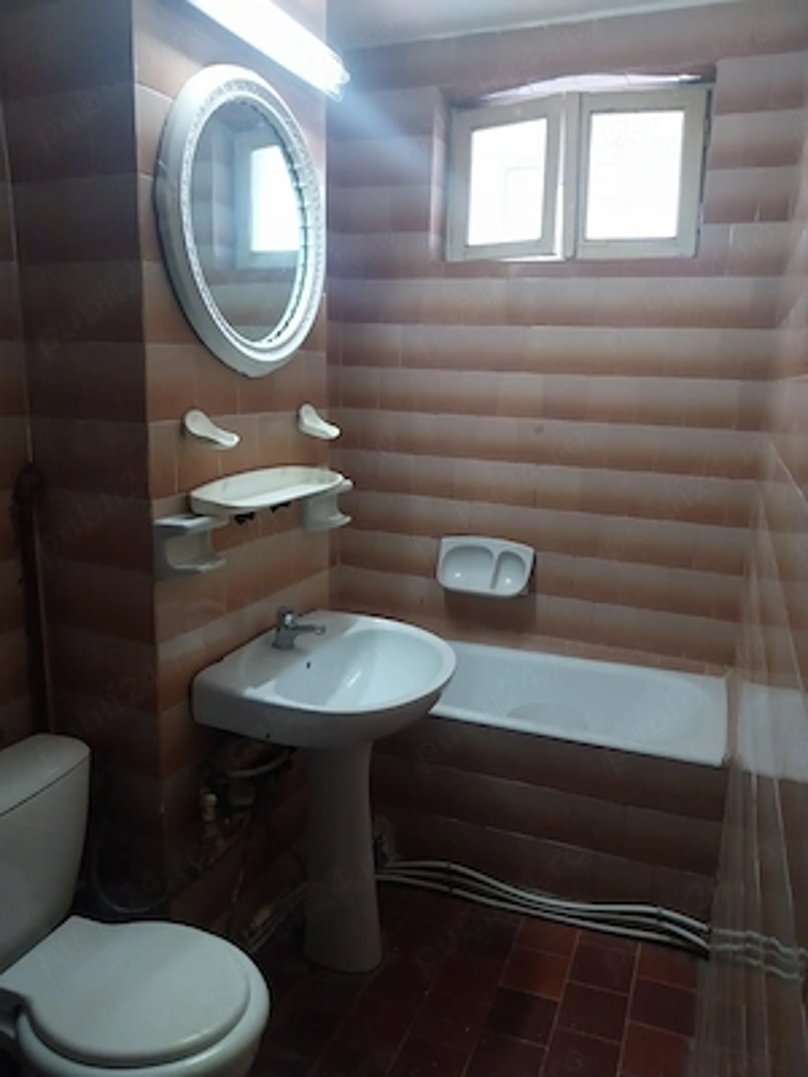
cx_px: 404
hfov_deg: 53.1
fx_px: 809
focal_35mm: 26
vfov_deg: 67.3
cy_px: 538
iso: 320
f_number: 1.8
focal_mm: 4
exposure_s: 1/50
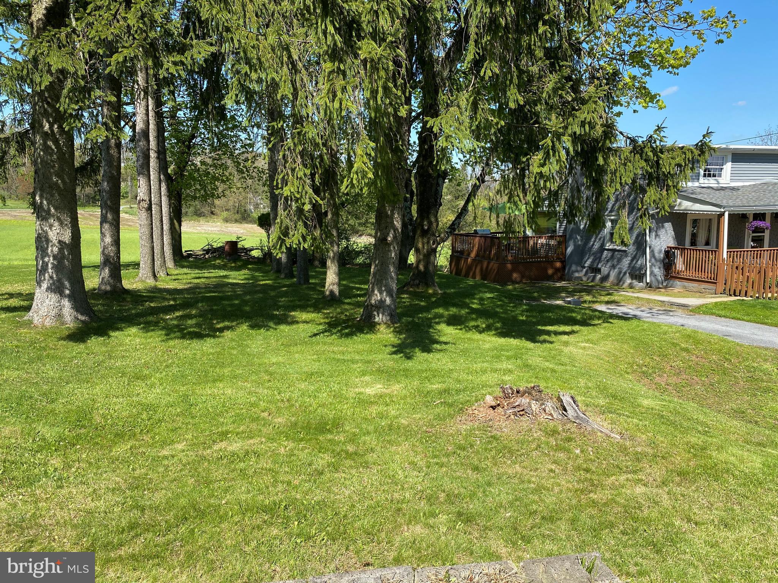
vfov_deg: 53.1
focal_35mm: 26
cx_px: 389
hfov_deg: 67.3
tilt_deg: -6.4
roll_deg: +0.3
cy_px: 292
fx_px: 584
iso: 32
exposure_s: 1/1431
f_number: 1.8
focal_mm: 4.25
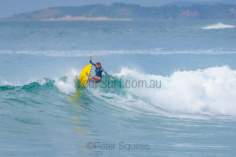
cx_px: 88
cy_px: 96
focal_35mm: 628
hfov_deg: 3.3
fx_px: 4115
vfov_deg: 2.2
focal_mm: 500
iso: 280
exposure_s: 1/2000
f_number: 5.6
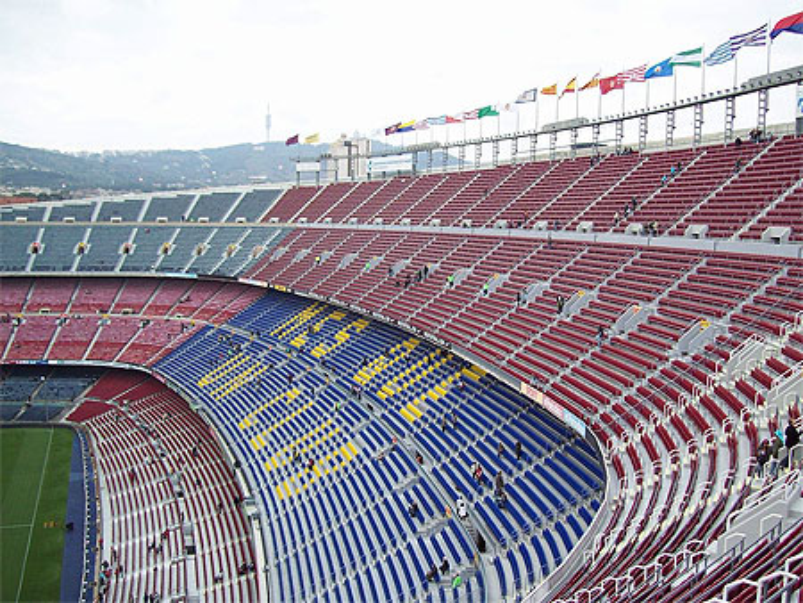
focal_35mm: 36
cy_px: 302
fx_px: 836
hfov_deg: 51.3
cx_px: 402
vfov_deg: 39.7
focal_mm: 6
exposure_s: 1/133
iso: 80
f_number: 2.7
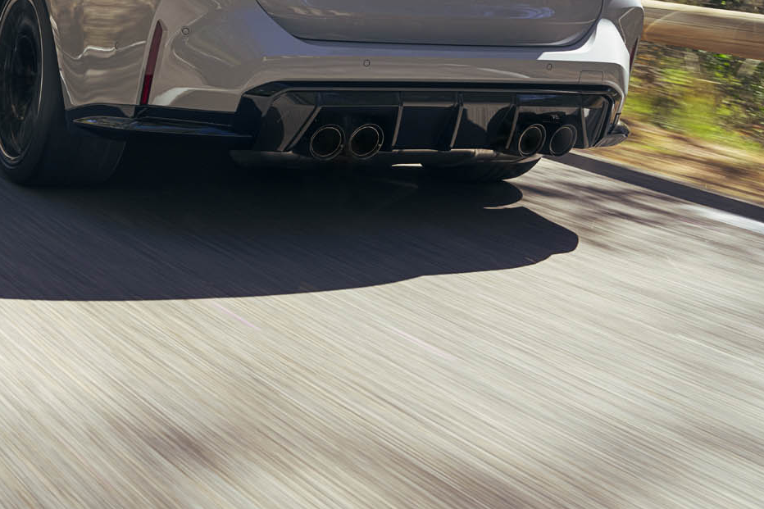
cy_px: -14
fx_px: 1443
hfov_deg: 29.4
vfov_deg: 19.4
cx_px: 234
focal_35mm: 68
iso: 125
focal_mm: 33
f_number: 10
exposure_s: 1/30
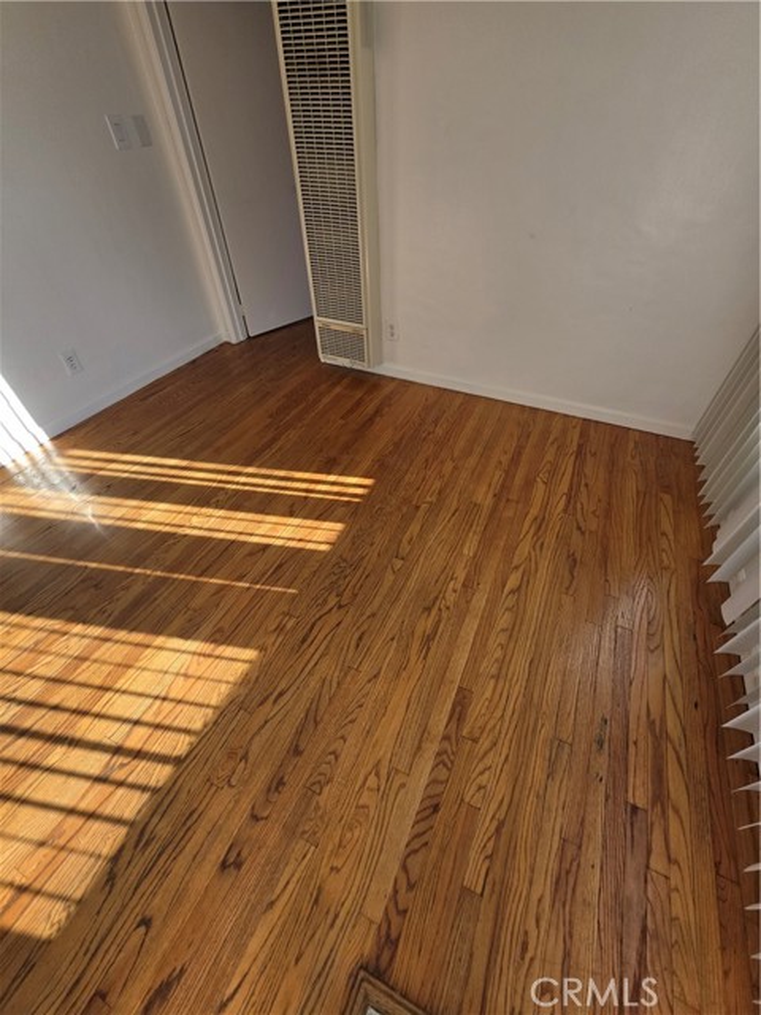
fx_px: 381
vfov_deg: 106.2
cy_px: 508
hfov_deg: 89.9
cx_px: 380
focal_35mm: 13
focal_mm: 2.2
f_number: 1.9
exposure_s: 1/359
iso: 80
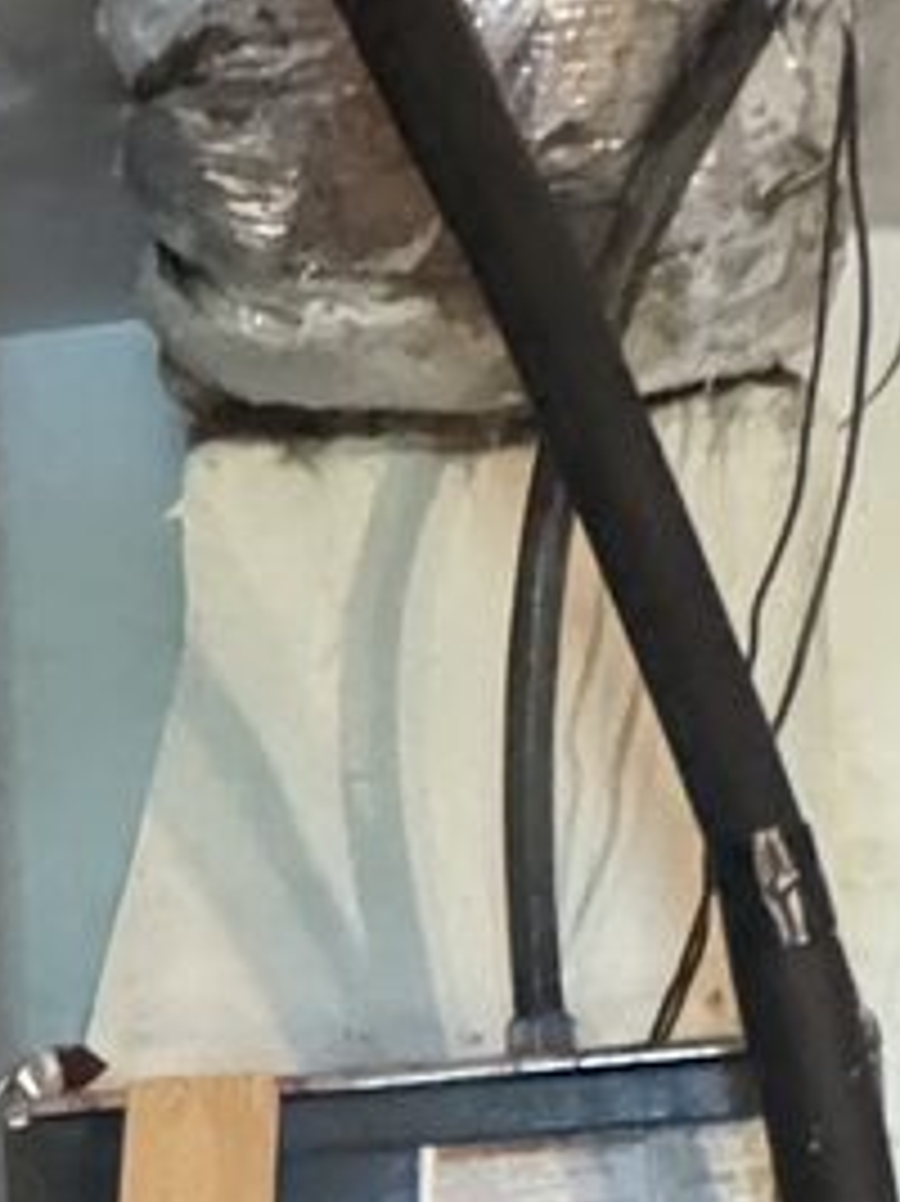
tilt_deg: -1.6
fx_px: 2914
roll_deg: +3.0
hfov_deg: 17.2
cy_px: 1508
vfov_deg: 21.4
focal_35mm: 84
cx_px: 45
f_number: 2.2
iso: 1250
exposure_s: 1/40
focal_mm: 2.22
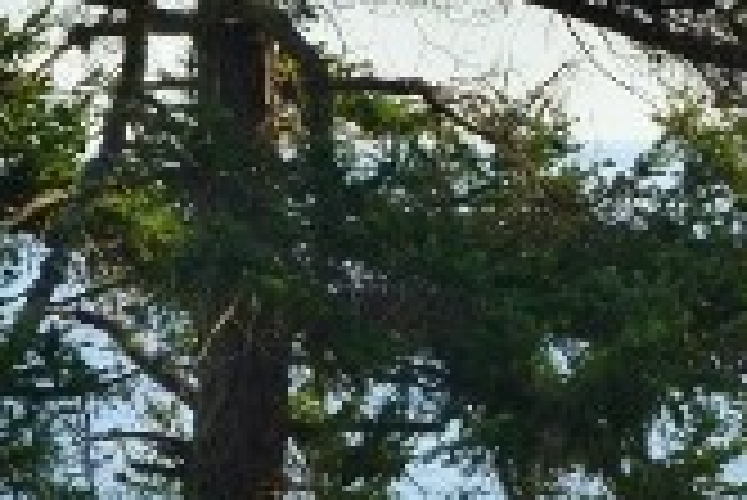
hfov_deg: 6.2
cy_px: 489
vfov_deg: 4.3
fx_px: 6666
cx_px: 1710
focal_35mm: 321
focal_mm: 52
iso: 800
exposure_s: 1/750
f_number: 13
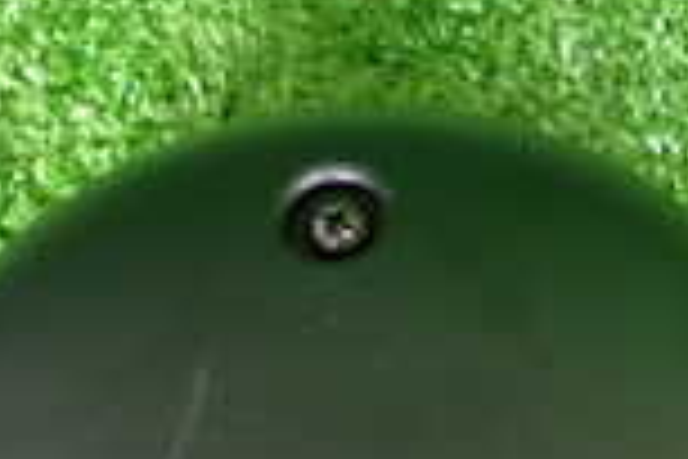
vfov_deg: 10.6
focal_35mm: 122
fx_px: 2331
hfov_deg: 16.1
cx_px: 823
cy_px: 806
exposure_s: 1/30
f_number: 2.3
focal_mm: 5.4
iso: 250
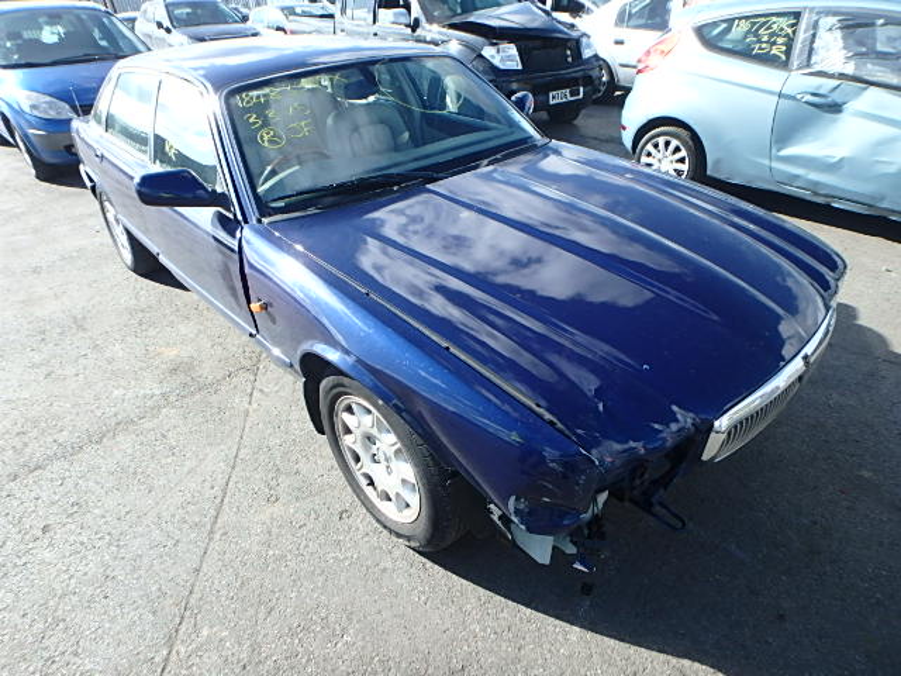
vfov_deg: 63.4
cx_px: 450
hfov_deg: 79.0
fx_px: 547
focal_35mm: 21
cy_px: 338
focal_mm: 3.7
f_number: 3.5
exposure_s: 1/400
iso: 125
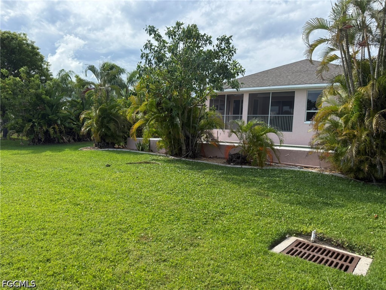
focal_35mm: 24
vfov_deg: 56.8
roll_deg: -2.6
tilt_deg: -3.0
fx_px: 268
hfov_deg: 71.6
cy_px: 145
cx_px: 193
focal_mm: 6.76
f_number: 1.78
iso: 100
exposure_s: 1/3021
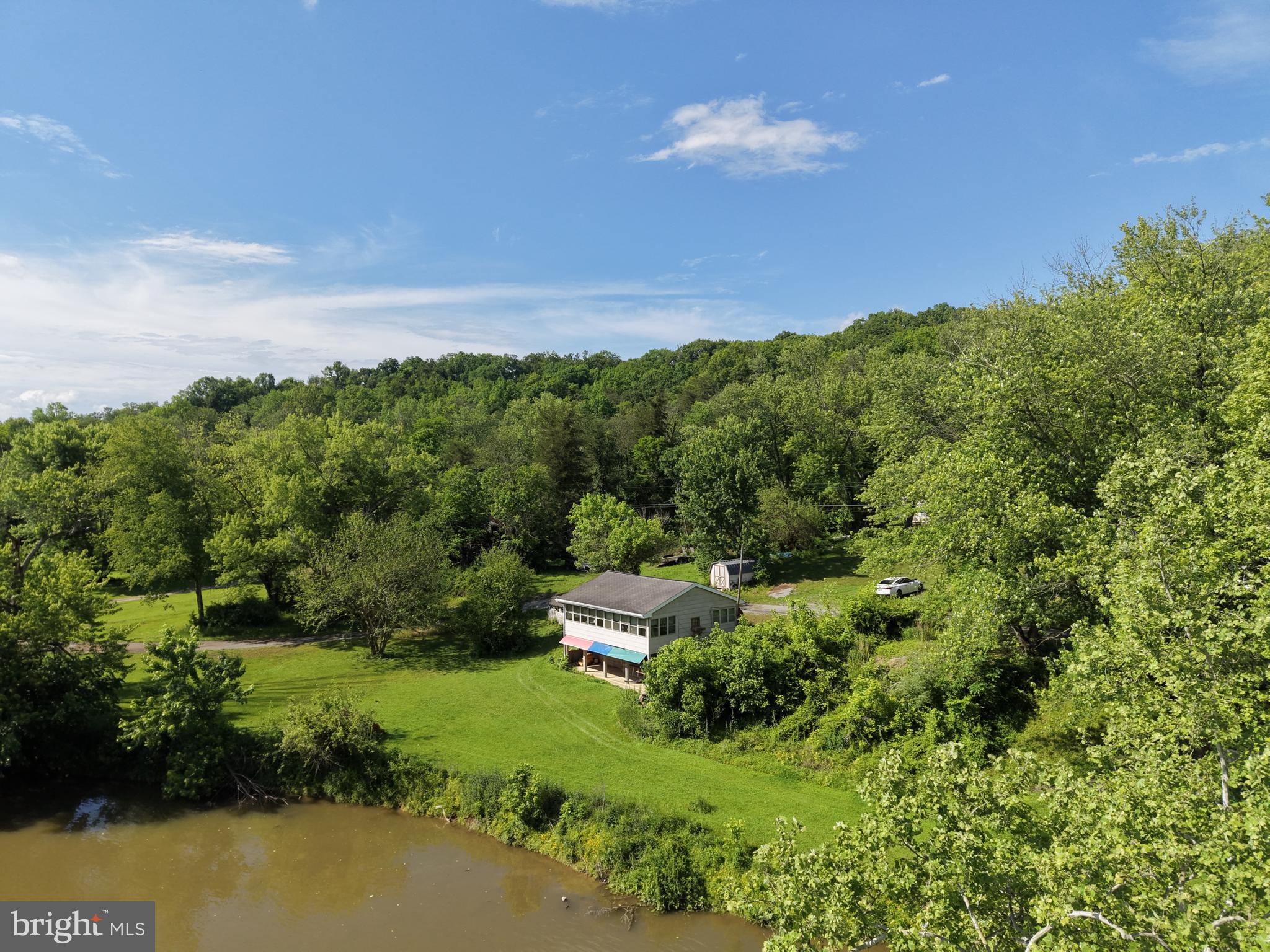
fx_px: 881
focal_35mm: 24
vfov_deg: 56.8
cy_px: 476
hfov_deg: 71.6
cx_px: 635
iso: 270
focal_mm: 8.67
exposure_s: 1/5000
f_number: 1.8
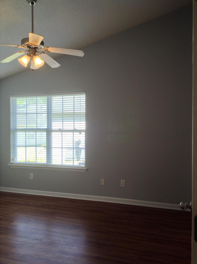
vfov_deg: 55.4
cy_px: 132
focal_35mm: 33
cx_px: 98
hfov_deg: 42.8
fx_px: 251
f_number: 2.4
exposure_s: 1/40
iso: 32
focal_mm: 3.3
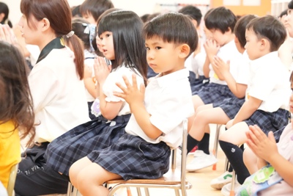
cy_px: 98
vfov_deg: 11.4
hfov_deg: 17.1
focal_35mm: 120
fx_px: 977
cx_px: 146
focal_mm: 80
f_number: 6.3
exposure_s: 1/320
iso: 8000
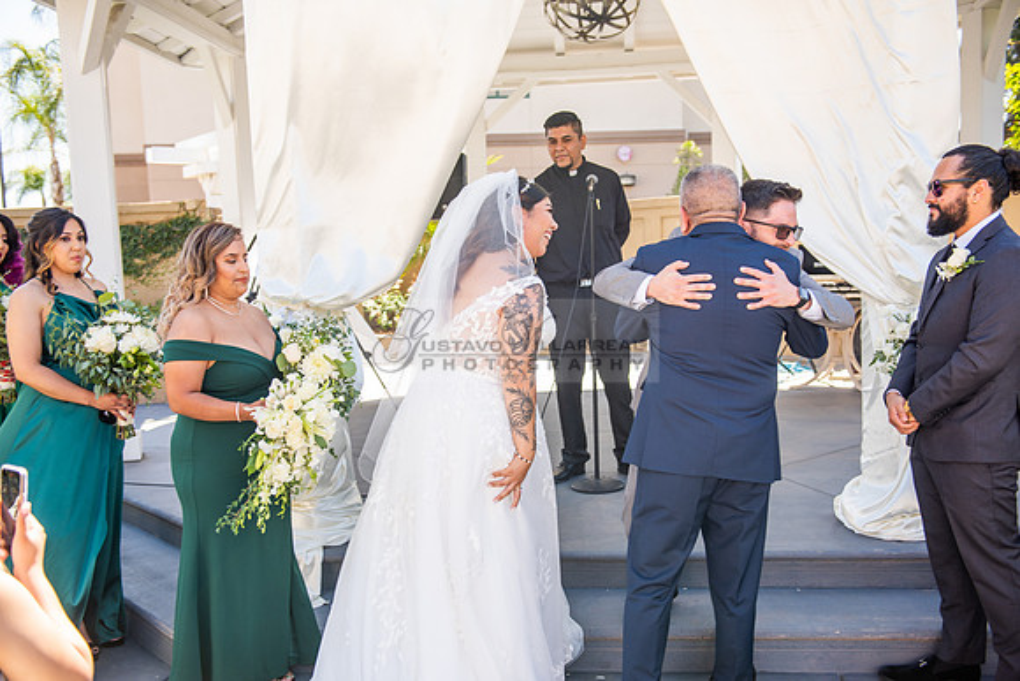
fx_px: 1020
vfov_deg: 36.9
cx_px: 510
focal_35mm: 36
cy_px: 340
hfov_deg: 53.1
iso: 100
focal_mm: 36
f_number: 3.5
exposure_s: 1/250
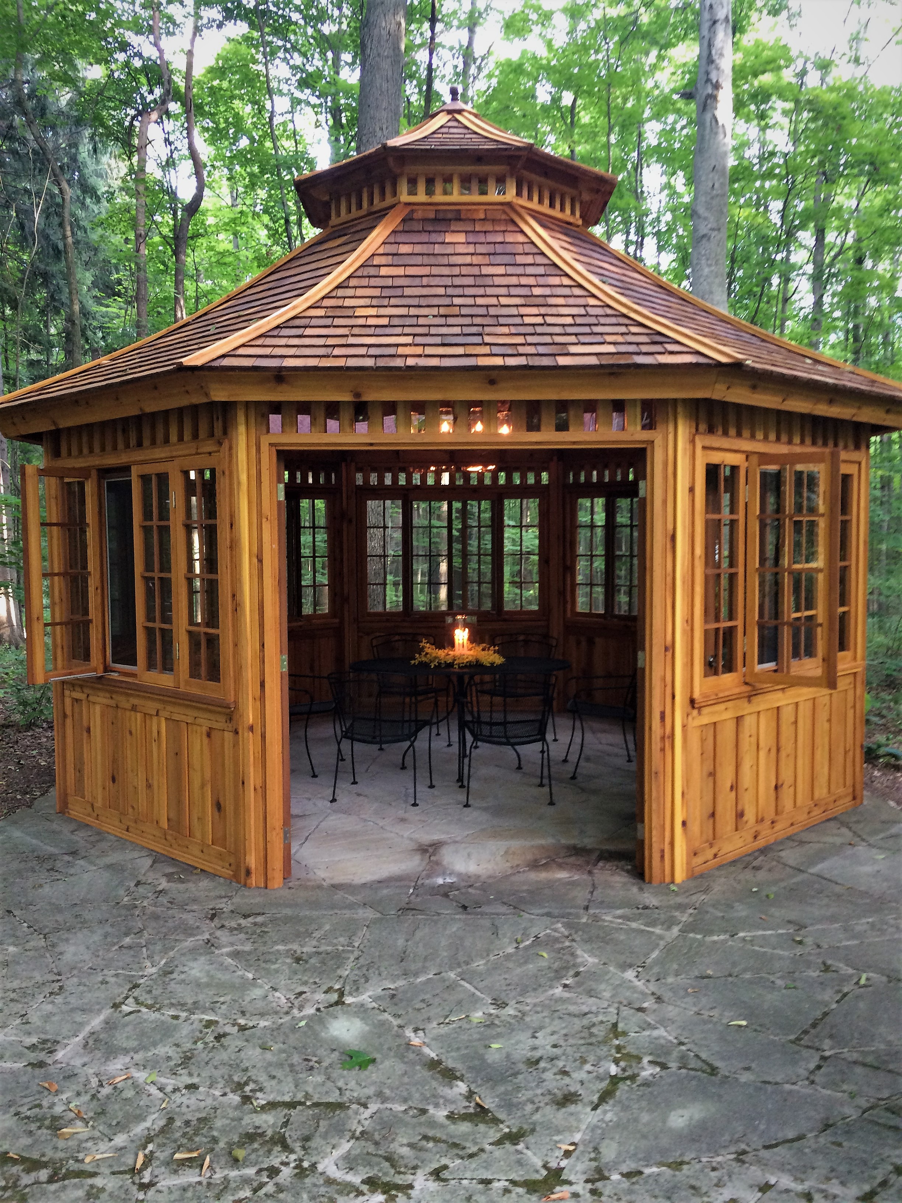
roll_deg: +2.7
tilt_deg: -6.3
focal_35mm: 29
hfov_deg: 48.2
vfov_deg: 61.7
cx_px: 451
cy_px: 602
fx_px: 1008
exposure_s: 1/30
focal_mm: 4.15
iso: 160
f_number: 2.2
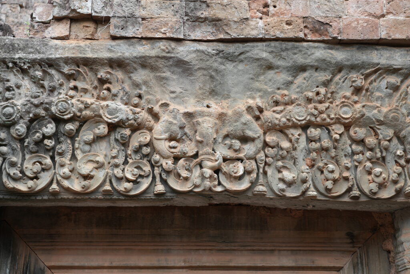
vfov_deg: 25.1
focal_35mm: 54
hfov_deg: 36.9
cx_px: 205
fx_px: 615
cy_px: 137
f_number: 4.5
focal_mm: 54
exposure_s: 1/200
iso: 100
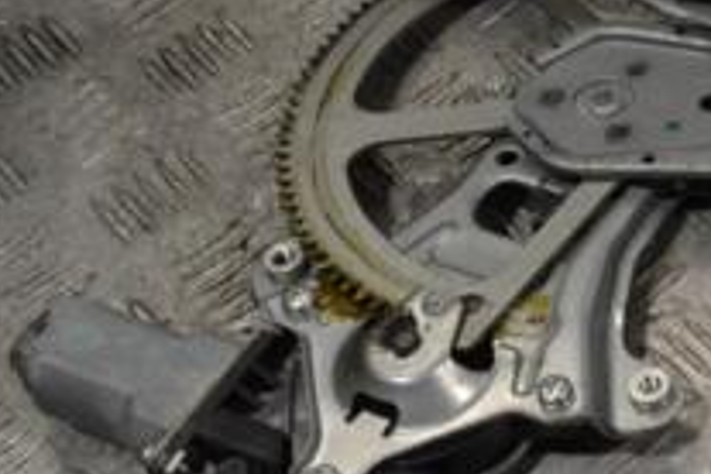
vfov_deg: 15.6
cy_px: 131
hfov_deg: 20.8
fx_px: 1718
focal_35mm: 87
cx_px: 975
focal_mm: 20
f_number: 10
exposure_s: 1/400
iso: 3200
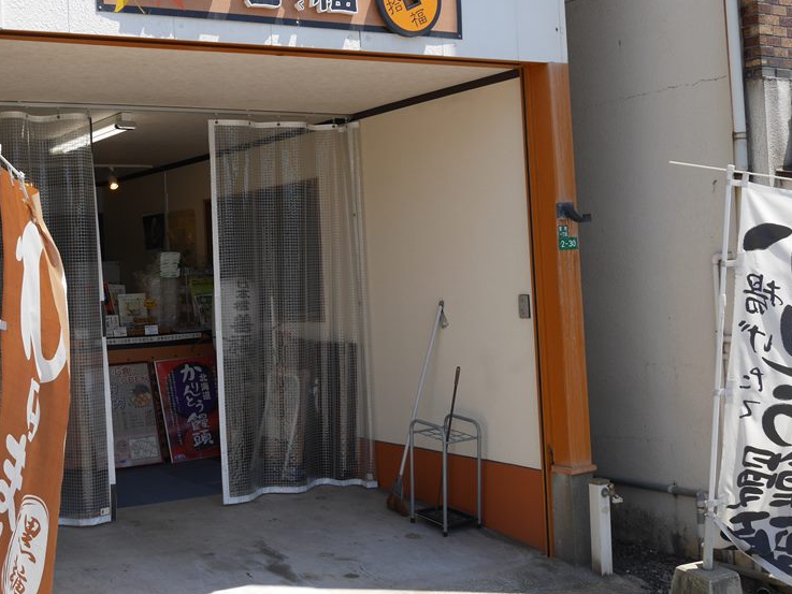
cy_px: 236
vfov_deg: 29.0
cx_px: 246
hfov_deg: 37.6
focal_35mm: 50
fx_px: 1144
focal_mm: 18
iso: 200
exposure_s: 1/250
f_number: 7.1
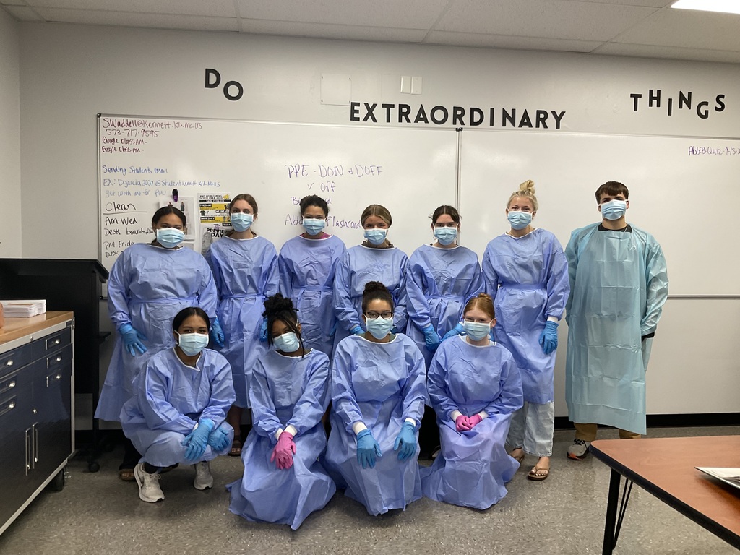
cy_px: 278
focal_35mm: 29
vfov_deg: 48.2
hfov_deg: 61.7
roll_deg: -1.3
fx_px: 620
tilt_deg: -1.2
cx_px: 370
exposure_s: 1/60
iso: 50
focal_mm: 3
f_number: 1.8
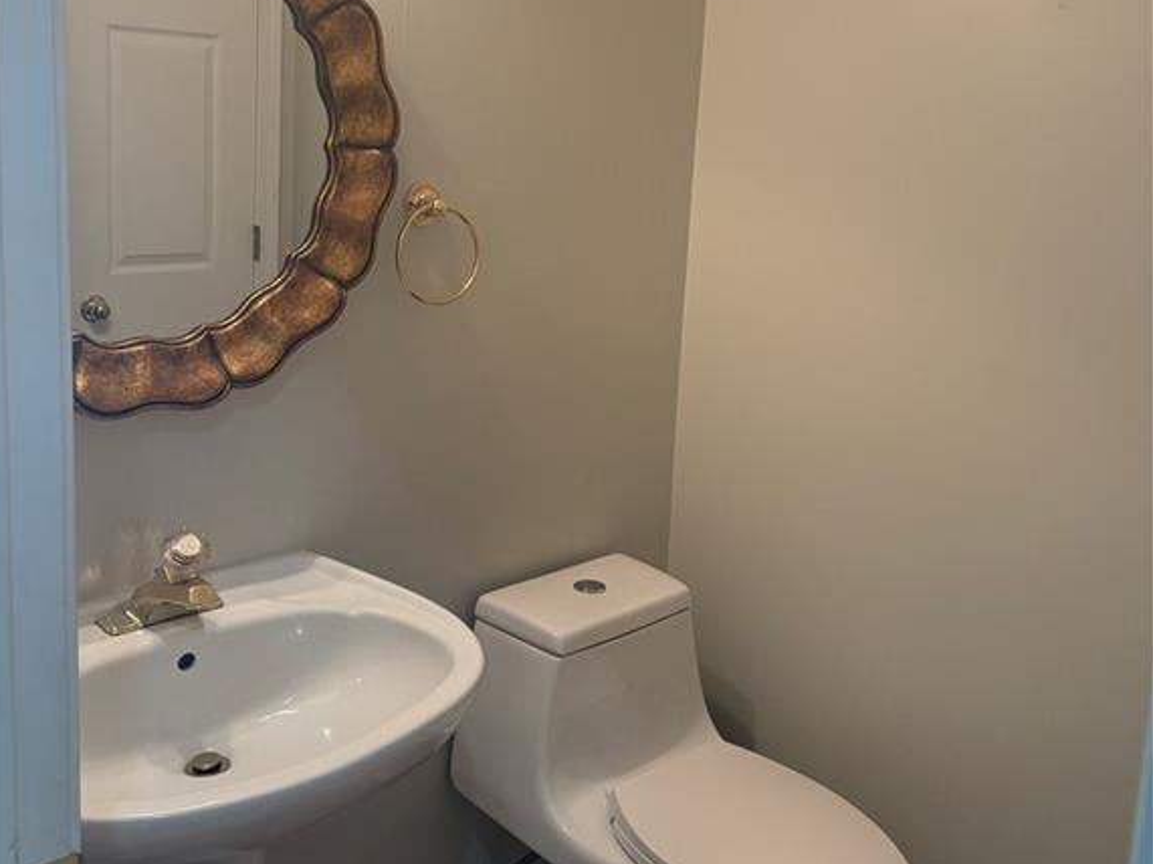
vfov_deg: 40.4
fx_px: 1166
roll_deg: -2.8
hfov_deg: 52.6
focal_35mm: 35
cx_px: 573
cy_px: 323
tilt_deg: -8.5
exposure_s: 1/60
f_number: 1.6
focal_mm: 5.96
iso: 160
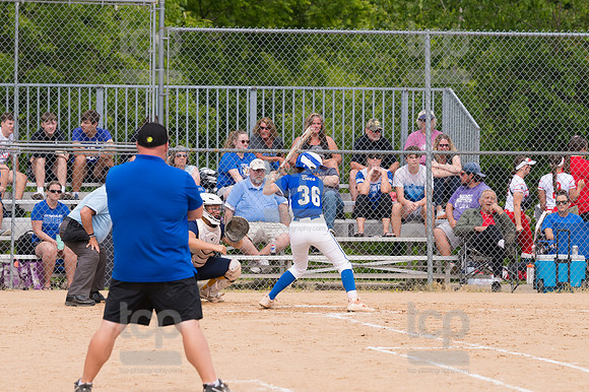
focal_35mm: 300
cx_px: 294
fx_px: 4905
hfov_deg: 6.9
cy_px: 196
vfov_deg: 4.6
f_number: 5.6
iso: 320
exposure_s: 1/1600
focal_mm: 200
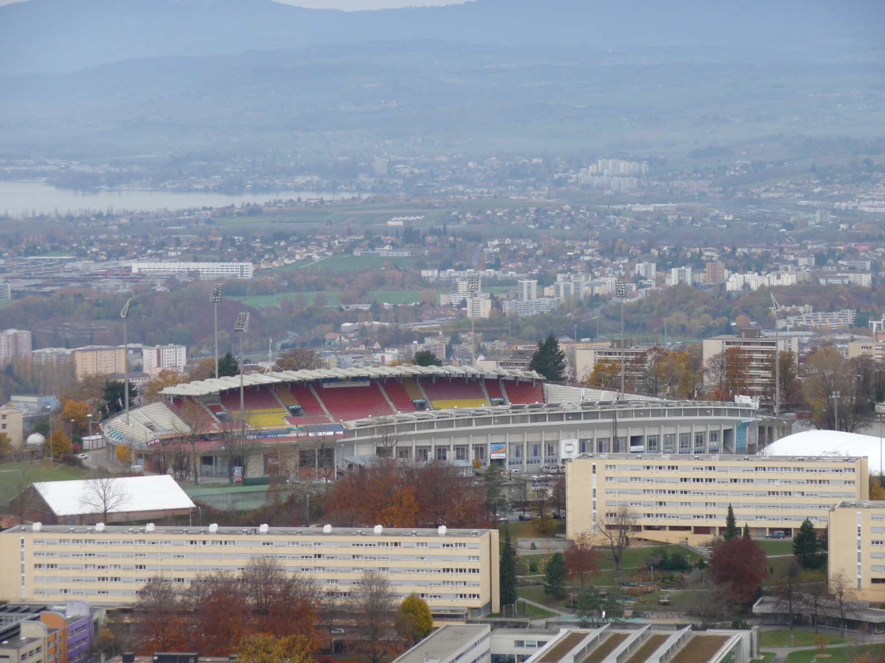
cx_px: 442
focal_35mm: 158
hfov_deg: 12.5
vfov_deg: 9.4
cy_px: 332
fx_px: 4039
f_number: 4.8
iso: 100
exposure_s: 1/80
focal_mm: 27.1
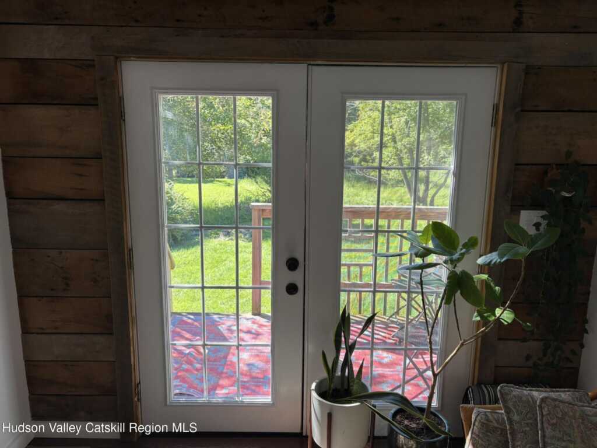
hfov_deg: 67.3
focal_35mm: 26
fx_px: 448
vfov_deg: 53.1
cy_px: 224
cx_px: 298
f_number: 1.6
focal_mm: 5.96
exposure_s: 1/122
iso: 40
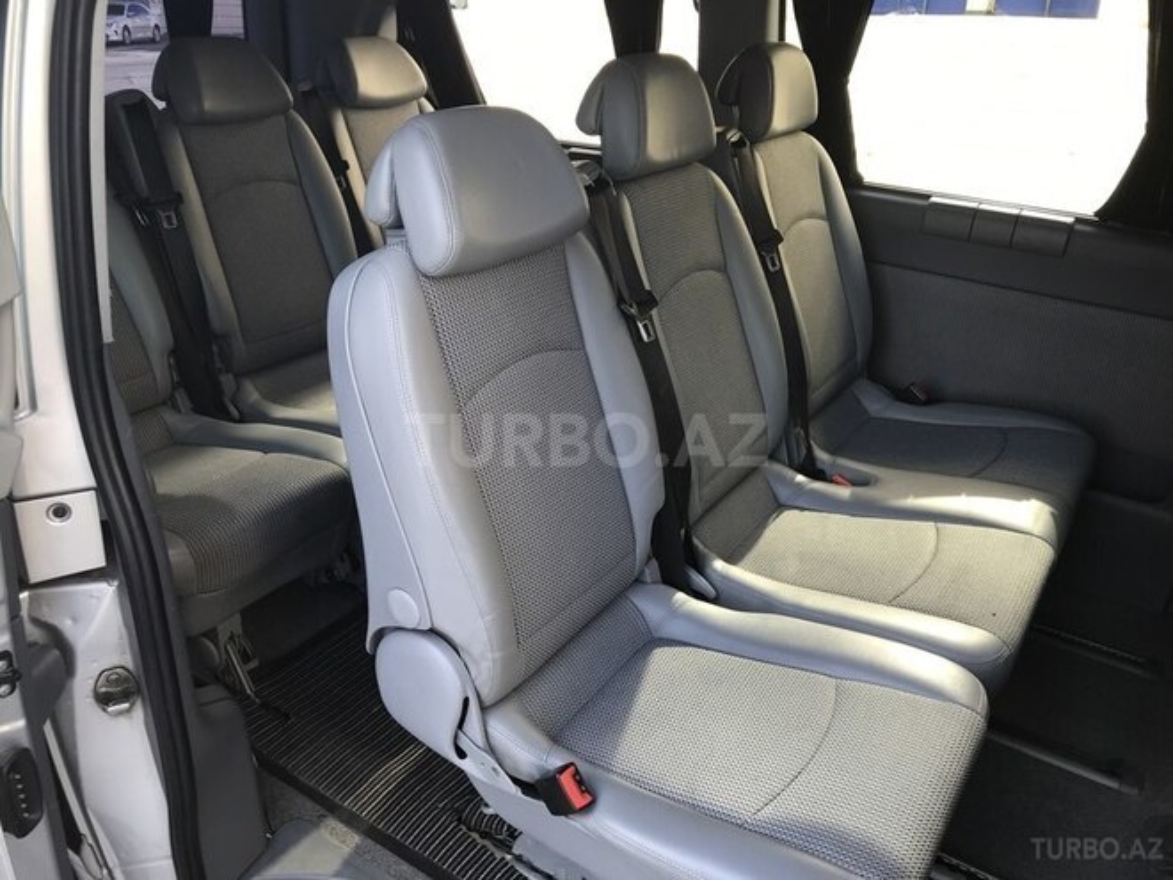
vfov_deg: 49.7
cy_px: 440
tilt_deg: -22.8
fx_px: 949
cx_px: 586
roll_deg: -0.5
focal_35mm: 28
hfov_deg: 63.4
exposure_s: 1/113
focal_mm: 3.99
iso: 20
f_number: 1.8
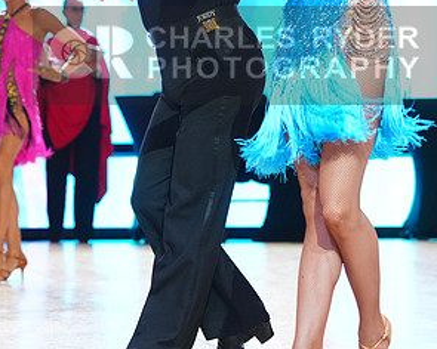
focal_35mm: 192
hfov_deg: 10.1
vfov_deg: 8.0
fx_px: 2483
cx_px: 238
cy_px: 56
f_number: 4
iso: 2500
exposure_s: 1/250
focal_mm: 104
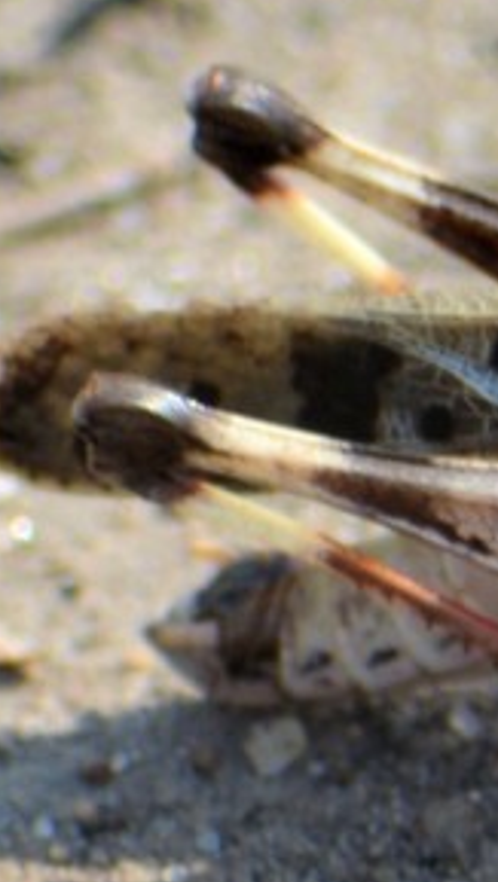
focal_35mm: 1564
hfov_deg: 0.8
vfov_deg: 1.4
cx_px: 756
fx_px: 36641
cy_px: 345
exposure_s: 1/200
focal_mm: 300
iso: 100
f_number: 8
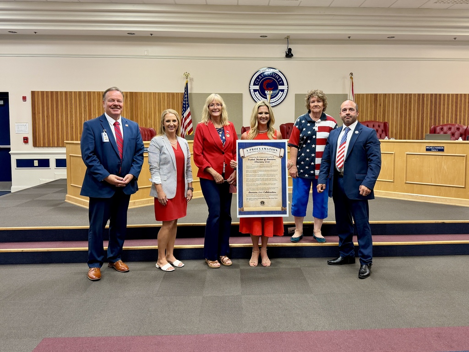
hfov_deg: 71.6
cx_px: 234
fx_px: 325
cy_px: 176
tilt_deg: -3.3
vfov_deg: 56.8
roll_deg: -0.6
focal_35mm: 24
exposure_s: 1/60
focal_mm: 6.76
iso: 200
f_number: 1.78
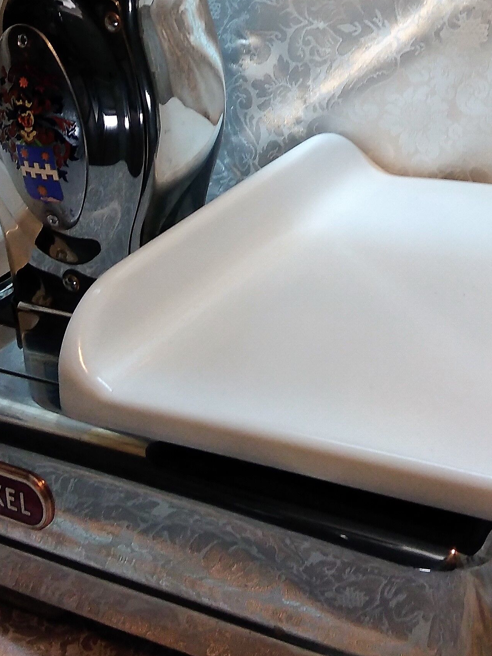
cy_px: 40
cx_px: 306
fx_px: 1175
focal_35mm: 62
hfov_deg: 23.6
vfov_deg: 29.6
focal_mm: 3.6
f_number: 1.8
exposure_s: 1/25
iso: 210
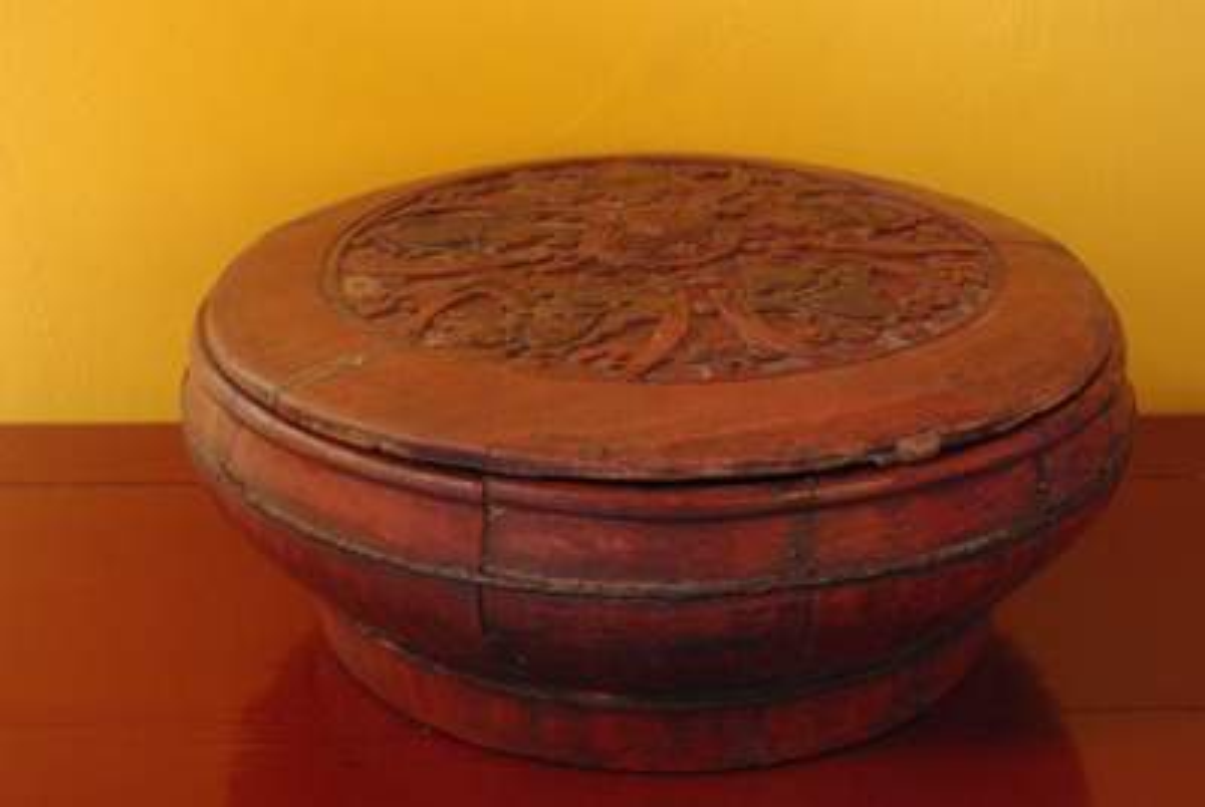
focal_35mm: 52
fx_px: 1743
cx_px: 602
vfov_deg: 26.1
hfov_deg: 38.1
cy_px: 404
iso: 1600
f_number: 5.6
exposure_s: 1/20
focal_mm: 35
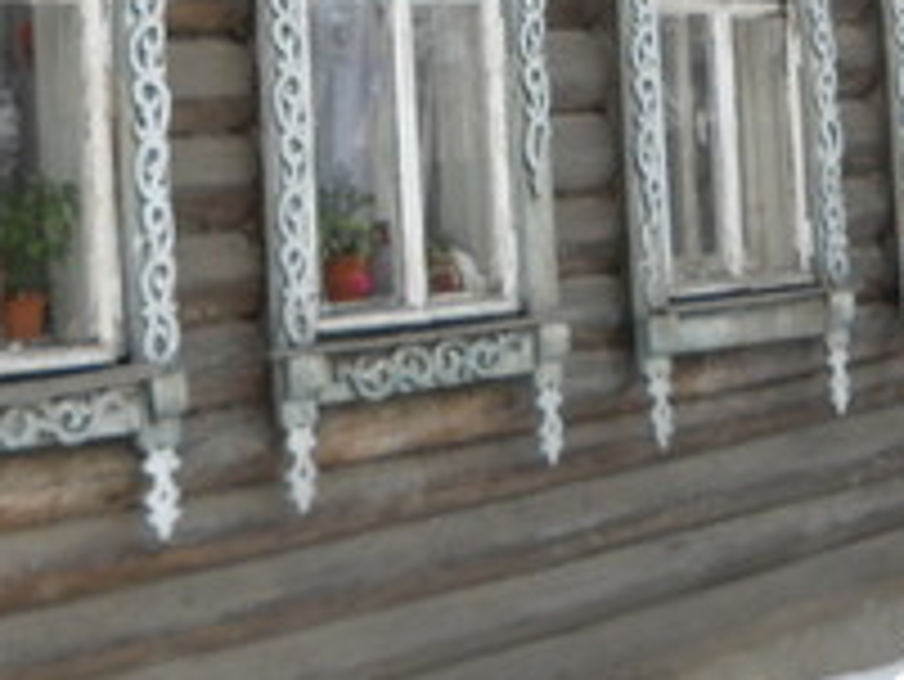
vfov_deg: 14.2
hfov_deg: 19.2
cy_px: -43
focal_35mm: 102
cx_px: 436
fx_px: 2665
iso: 64
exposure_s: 1/228
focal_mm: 6.72
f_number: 3.1
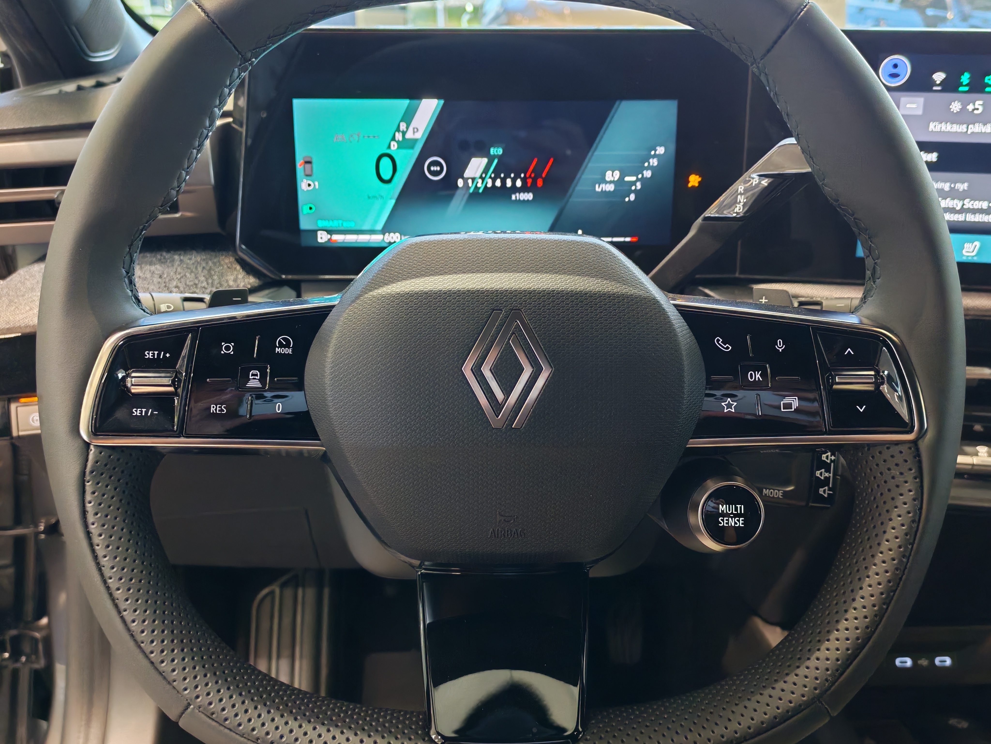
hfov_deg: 55.4
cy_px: 372
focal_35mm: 33
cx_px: 496
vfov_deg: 42.9
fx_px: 945
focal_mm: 6.12
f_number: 1.9
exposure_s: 1/100
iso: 1000
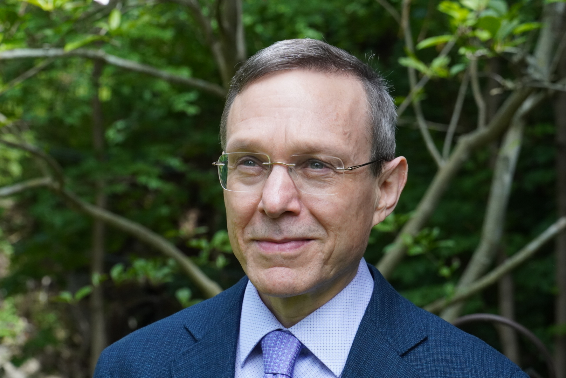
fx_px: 1676
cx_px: 283
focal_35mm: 106
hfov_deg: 19.2
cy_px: 189
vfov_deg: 12.9
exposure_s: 1/1000
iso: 2000
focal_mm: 71
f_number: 8
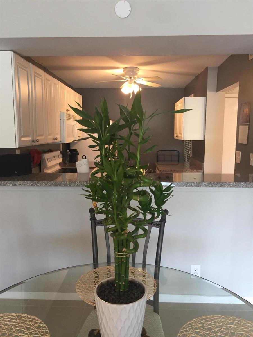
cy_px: 168
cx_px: 126
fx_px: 283
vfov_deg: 61.7
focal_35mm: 29
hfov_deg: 48.2
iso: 100
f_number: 2.2
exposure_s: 1/30
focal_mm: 4.15
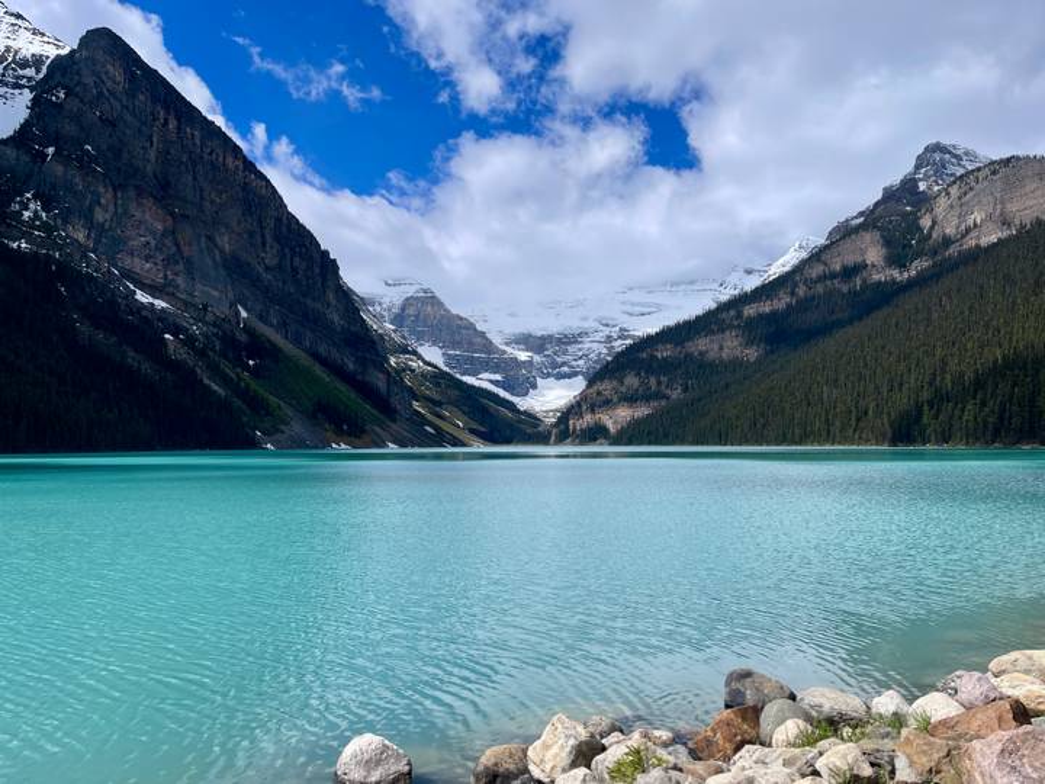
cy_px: 392
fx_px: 755
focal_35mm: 25
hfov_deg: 69.4
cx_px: 522
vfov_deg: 54.9
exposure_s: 1/7937
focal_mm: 5.1
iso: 32
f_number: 1.6
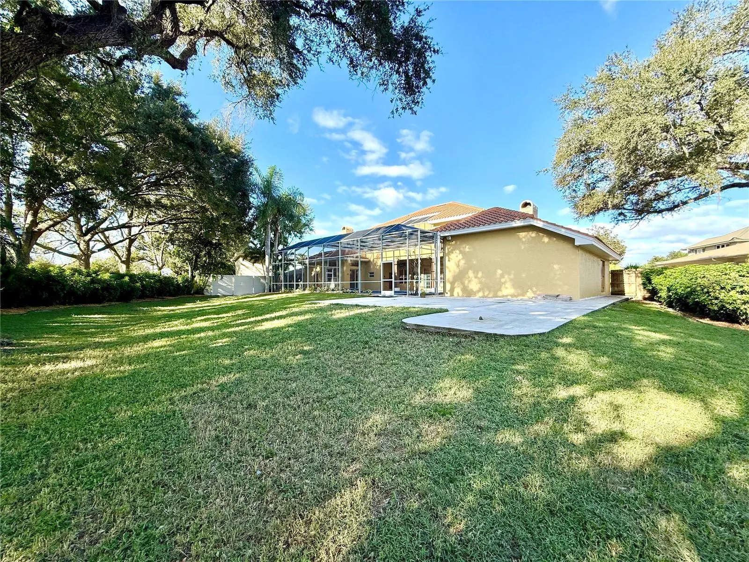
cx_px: 374
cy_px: 281
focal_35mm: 14
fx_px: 303
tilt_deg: +0.8
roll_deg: -0.3
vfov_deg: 85.7
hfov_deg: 102.1
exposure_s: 1/664
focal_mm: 2.22
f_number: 2.2
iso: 50
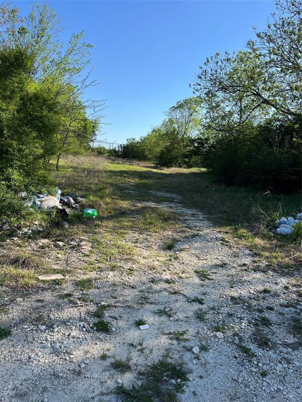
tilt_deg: -5.9
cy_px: 201
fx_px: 302
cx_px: 151
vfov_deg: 67.3
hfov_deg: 53.1
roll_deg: -7.1
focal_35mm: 26
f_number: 1.6
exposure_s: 1/1862
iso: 50
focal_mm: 5.1
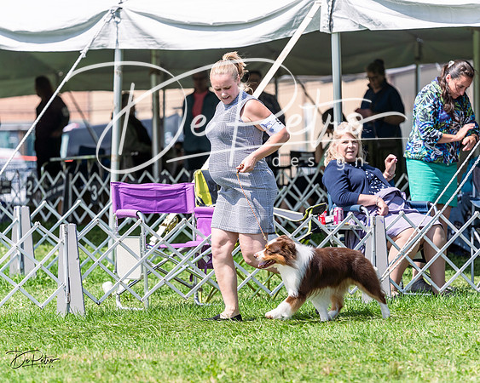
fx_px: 3199
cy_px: 192
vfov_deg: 6.9
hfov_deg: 8.6
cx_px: 240
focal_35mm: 225
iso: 100
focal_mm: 200
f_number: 4.5
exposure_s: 1/1000
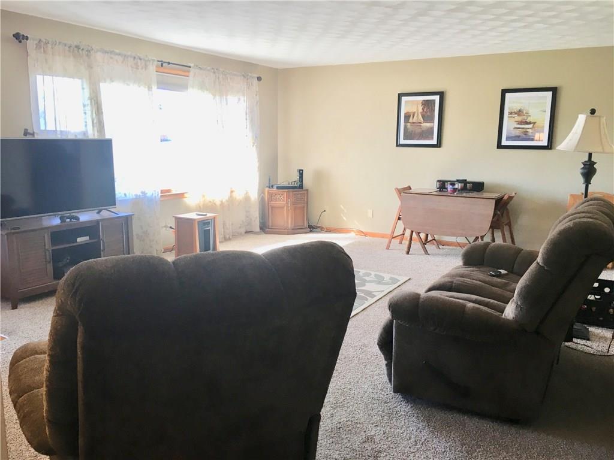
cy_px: 230
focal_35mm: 29
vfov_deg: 48.2
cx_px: 307
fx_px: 514
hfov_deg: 61.7
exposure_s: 1/30
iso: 25
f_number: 2.2
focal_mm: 4.15
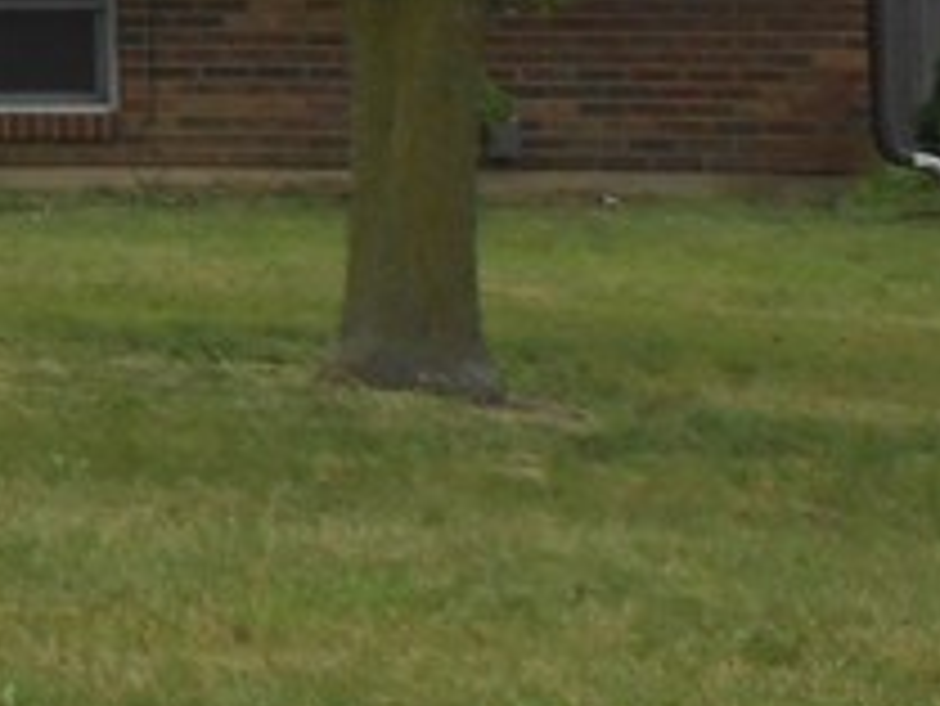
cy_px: -310
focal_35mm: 147
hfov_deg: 11.5
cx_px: -1169
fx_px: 3994
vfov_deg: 9.8
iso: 80
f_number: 3.8
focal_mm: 5.3
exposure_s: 1/250
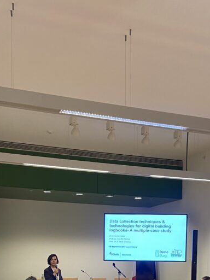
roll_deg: -0.7
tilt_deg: -1.6
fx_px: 421
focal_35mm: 52
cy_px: 276
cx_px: 116
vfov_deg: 33.8
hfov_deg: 28.0
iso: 100
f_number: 1.8
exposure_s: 1/50
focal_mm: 4.25
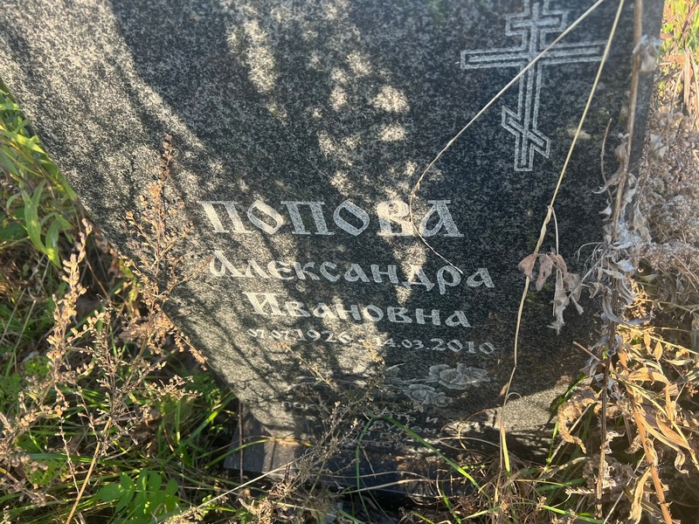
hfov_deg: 67.3
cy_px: 262
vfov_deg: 53.1
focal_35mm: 26
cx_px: 350
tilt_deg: -48.7
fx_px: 525
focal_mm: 5.7
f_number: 1.5
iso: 40
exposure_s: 1/219
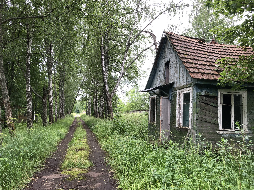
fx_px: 205
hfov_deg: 63.4
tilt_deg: +3.7
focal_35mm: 28
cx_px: 127
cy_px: 95
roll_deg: +0.5
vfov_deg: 49.7
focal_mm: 4
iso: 20
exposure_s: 1/132
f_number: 1.8
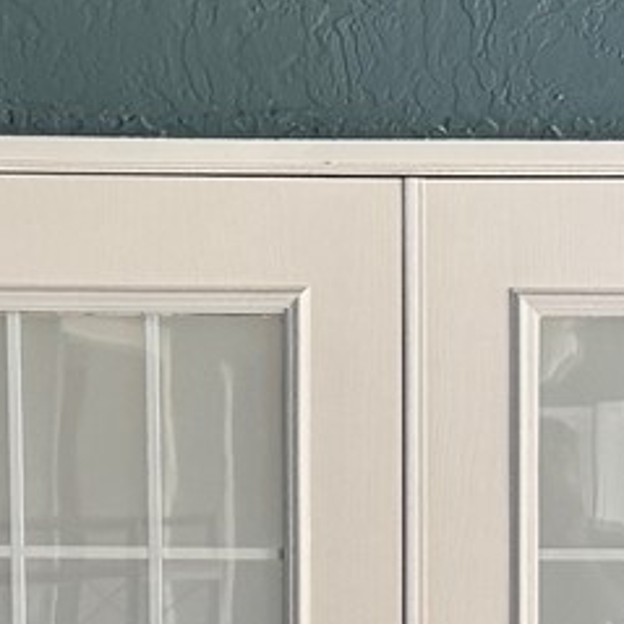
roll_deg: +0.3
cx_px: 538
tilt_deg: -4.4
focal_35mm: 142
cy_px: 830
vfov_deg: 11.9
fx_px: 2896
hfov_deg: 12.2
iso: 200
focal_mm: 6.76
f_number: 1.78
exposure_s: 1/70
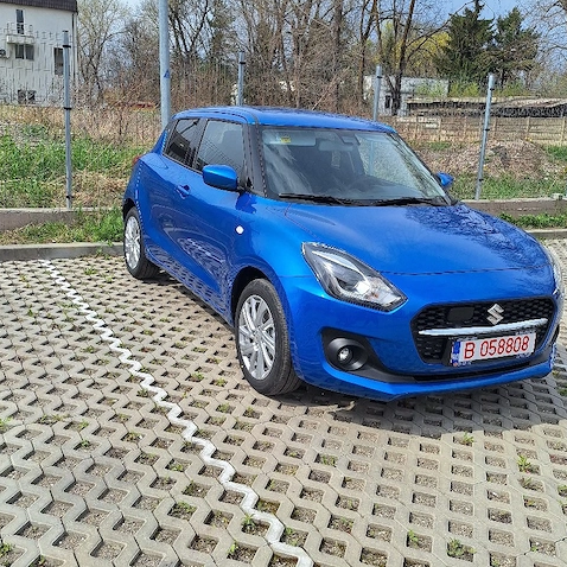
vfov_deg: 48.4
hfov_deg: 48.4
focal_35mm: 34
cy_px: 266
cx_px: 269
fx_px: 630
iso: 40
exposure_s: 1/5000
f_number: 1.8
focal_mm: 5.54
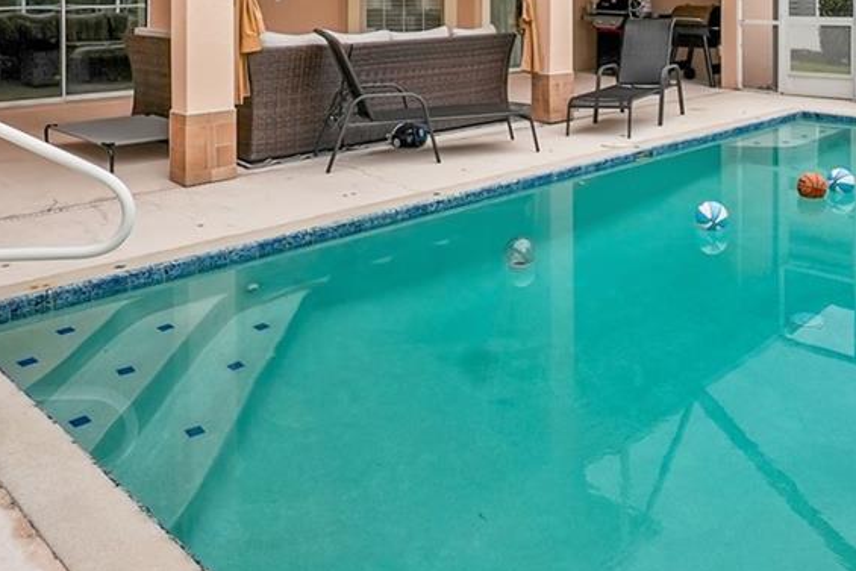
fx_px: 809
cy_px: 5
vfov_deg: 35.3
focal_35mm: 34
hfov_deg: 54.7
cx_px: 567
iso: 800
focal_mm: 12
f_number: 7.1
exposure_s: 1/640
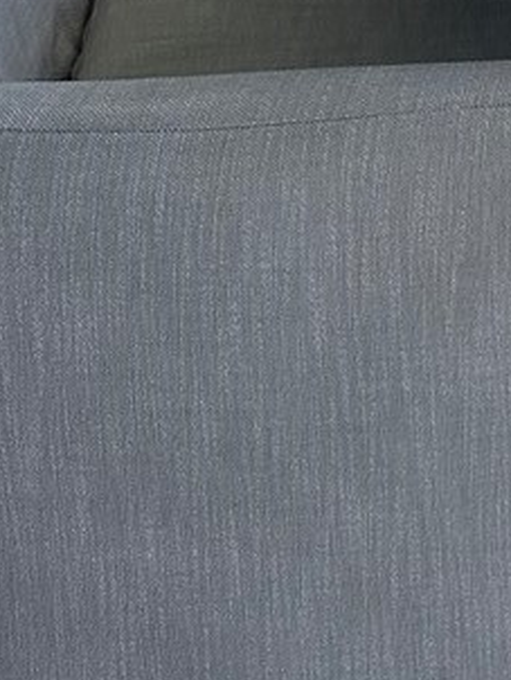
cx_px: 1121
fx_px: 2496
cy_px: -448
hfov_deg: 10.5
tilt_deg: -11.1
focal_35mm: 127
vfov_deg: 14.1
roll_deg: -2.2
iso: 80
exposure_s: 1/3356
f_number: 1.78
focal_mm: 6.86
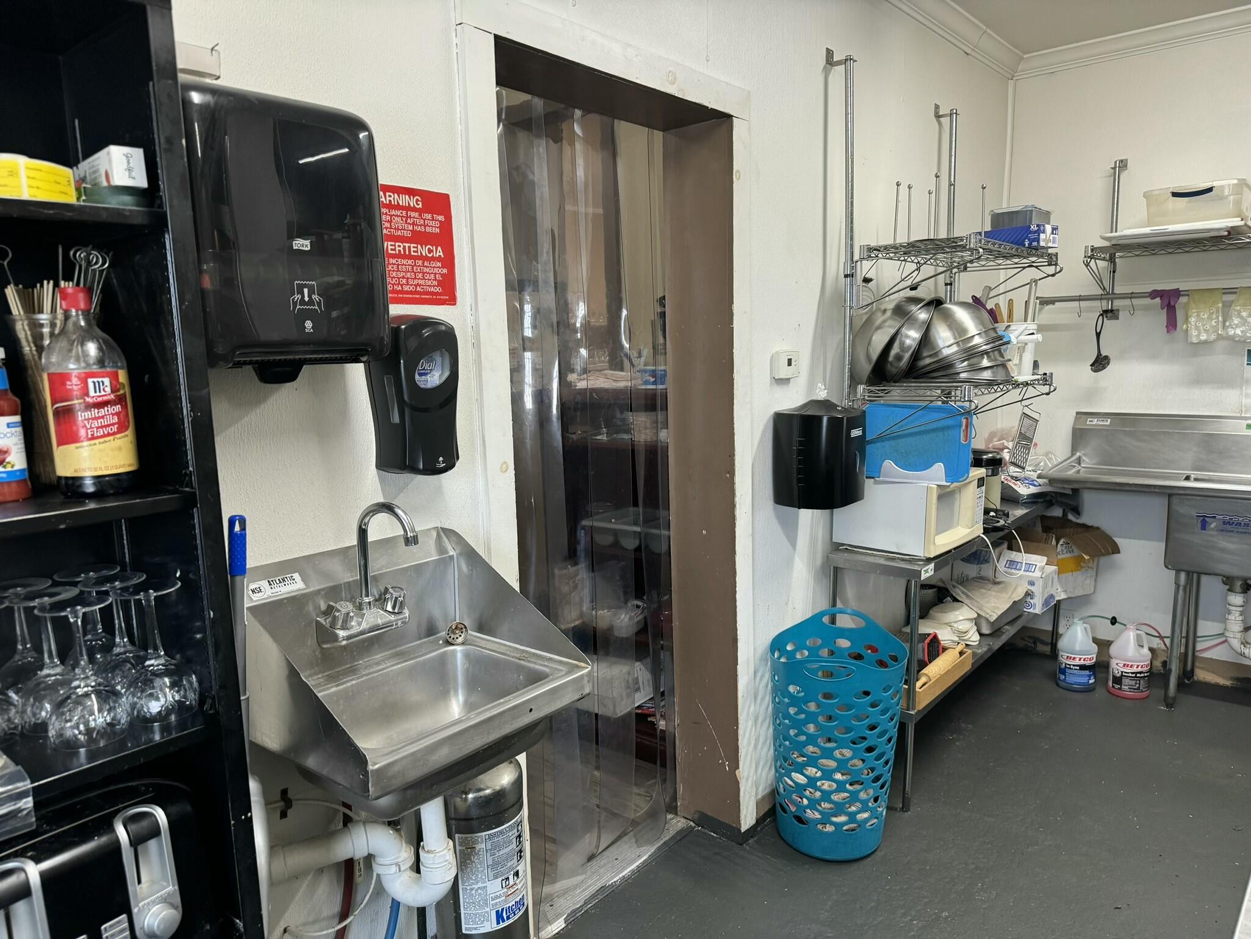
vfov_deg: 56.8
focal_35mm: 24
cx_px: 626
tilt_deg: -9.9
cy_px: 470
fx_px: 867
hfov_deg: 71.6
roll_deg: +1.7
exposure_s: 1/60
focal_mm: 6.86
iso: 200
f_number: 1.78
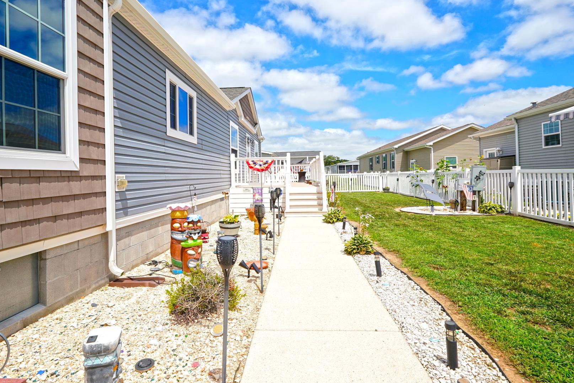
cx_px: 284
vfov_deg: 64.4
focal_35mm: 19
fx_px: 303
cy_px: 171
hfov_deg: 86.9
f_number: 8
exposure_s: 1/320
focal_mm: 10
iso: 100
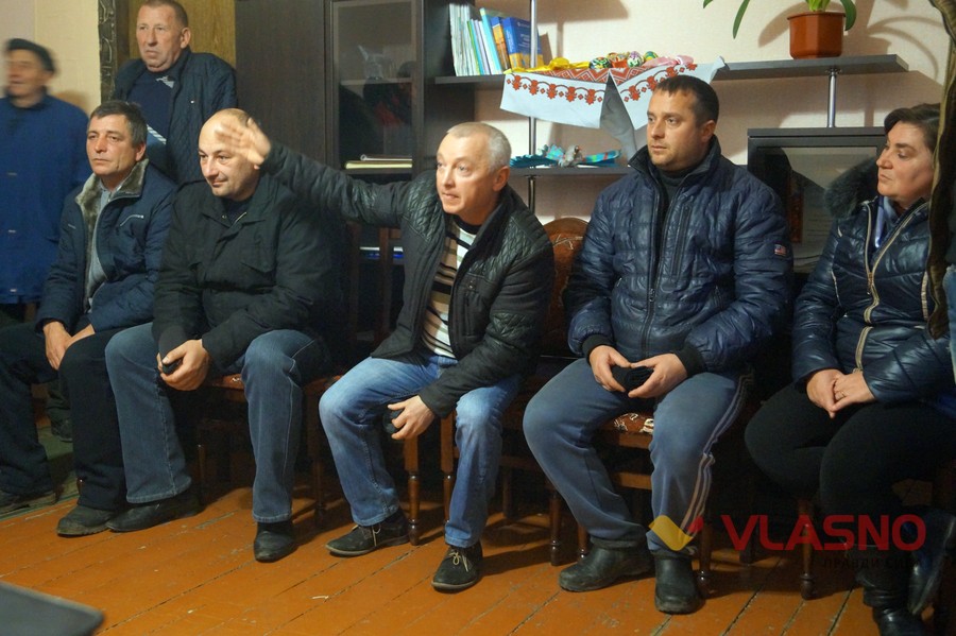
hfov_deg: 49.6
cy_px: 318
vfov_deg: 34.2
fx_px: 1035
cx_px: 478
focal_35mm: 39
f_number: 4.5
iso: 3200
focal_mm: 26
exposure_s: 1/10
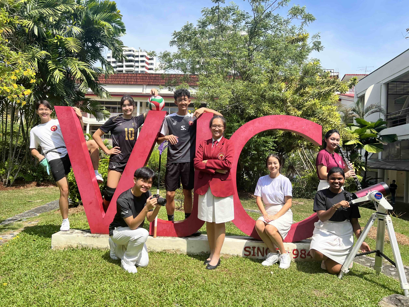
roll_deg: -2.6
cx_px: 204
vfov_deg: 53.1
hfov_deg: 67.3
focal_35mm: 26
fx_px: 307
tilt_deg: +0.1
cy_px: 154
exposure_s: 1/2513
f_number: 1.5
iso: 50
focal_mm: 5.7
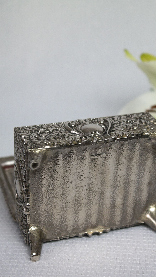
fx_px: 662
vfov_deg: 23.7
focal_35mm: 90
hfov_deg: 13.4
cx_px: 86
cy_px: 147
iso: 400
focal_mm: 50
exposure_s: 1/80
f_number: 5.6
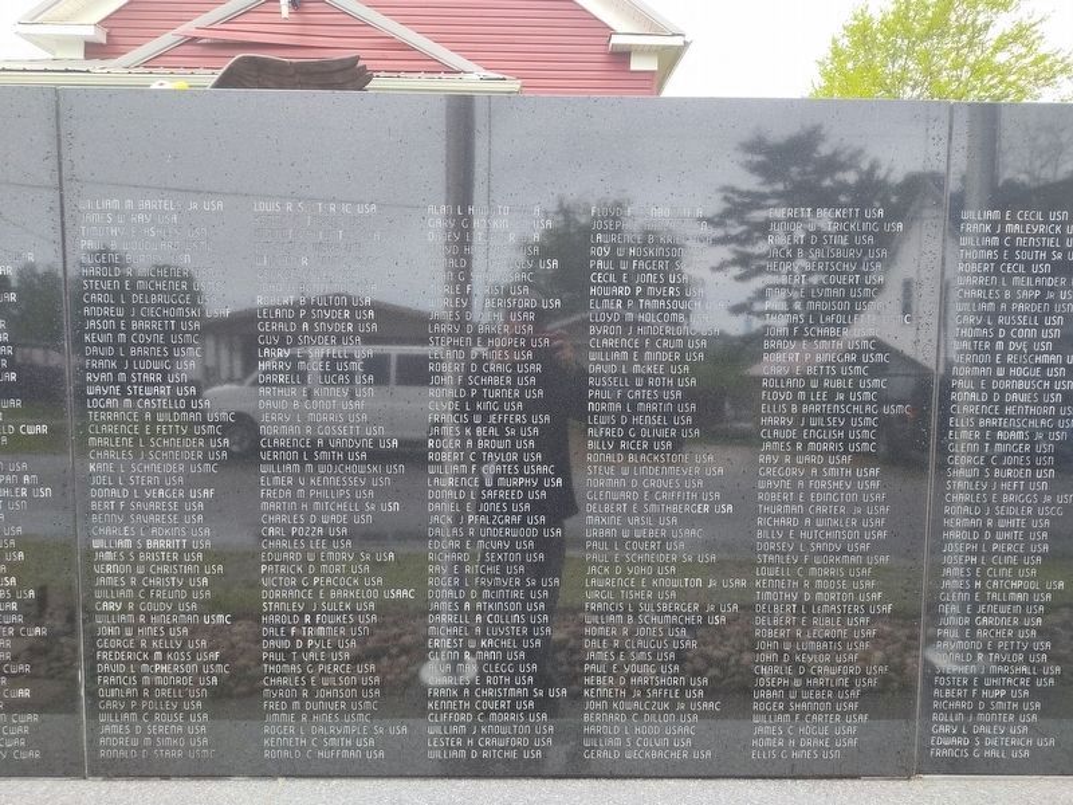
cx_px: 536
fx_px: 713
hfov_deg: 73.9
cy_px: 402
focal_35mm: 23
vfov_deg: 58.9
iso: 100
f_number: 1.8
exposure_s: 1/207
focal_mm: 5.56
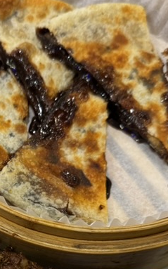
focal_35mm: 68
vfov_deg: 29.1
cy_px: 240
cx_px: -33
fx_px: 499
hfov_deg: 18.2
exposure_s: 1/100
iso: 125
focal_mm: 6.76
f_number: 1.78
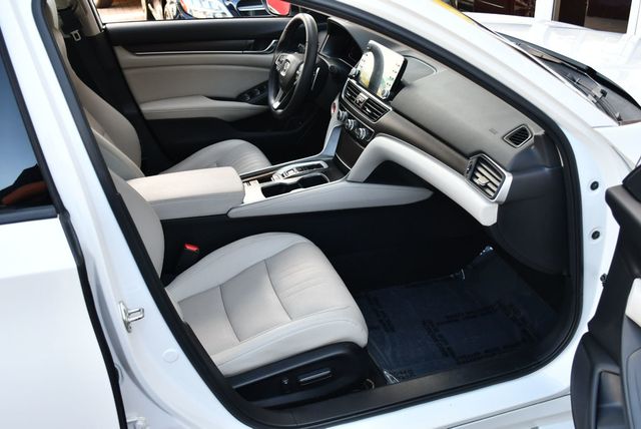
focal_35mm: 36
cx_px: 320
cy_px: 214
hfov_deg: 53.1
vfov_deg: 36.9
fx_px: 642
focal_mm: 18
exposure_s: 1/250
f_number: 3.5
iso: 450
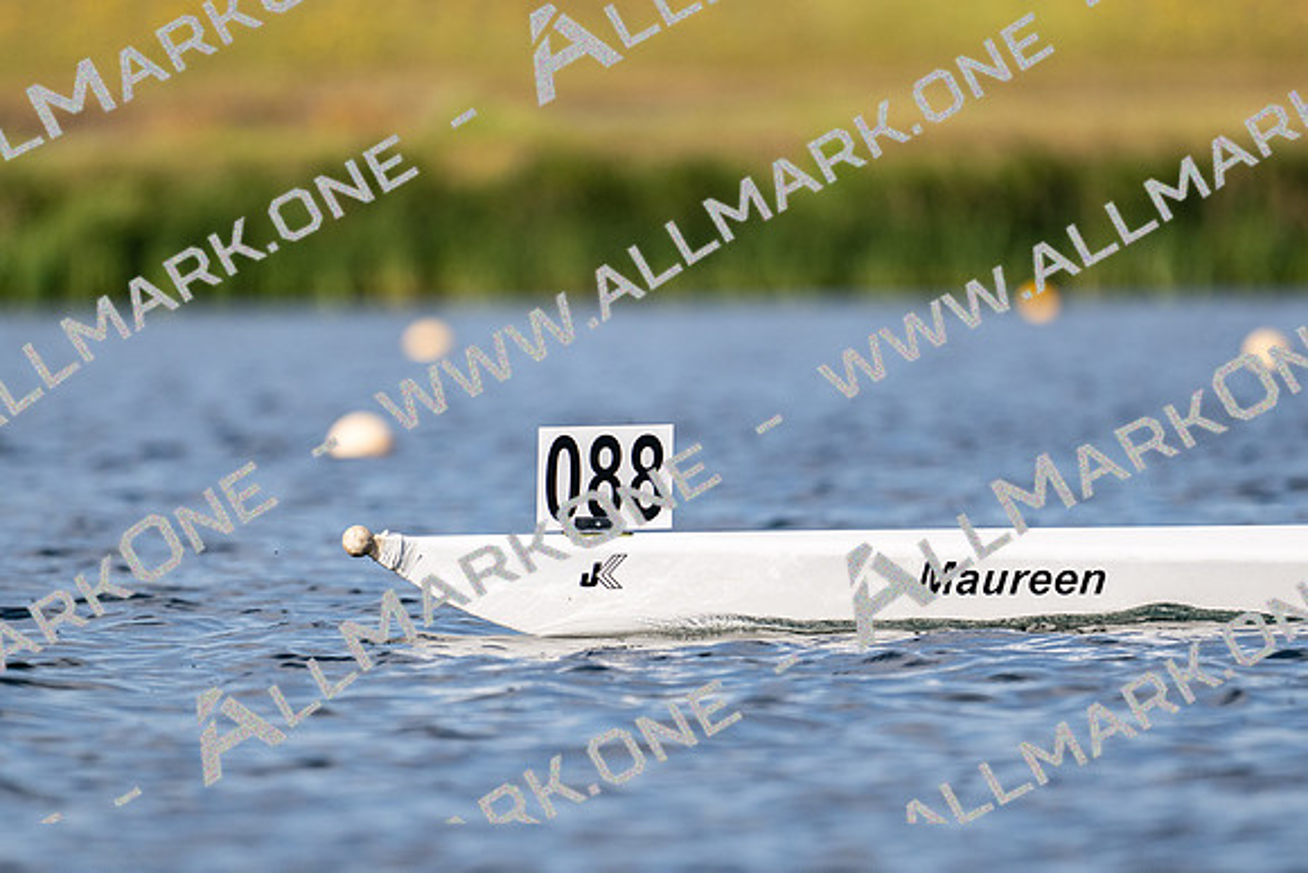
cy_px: 436
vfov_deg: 2.3
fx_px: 21815
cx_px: 654
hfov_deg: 3.4
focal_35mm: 600
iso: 250
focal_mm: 400
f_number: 4.5
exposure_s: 1/2500
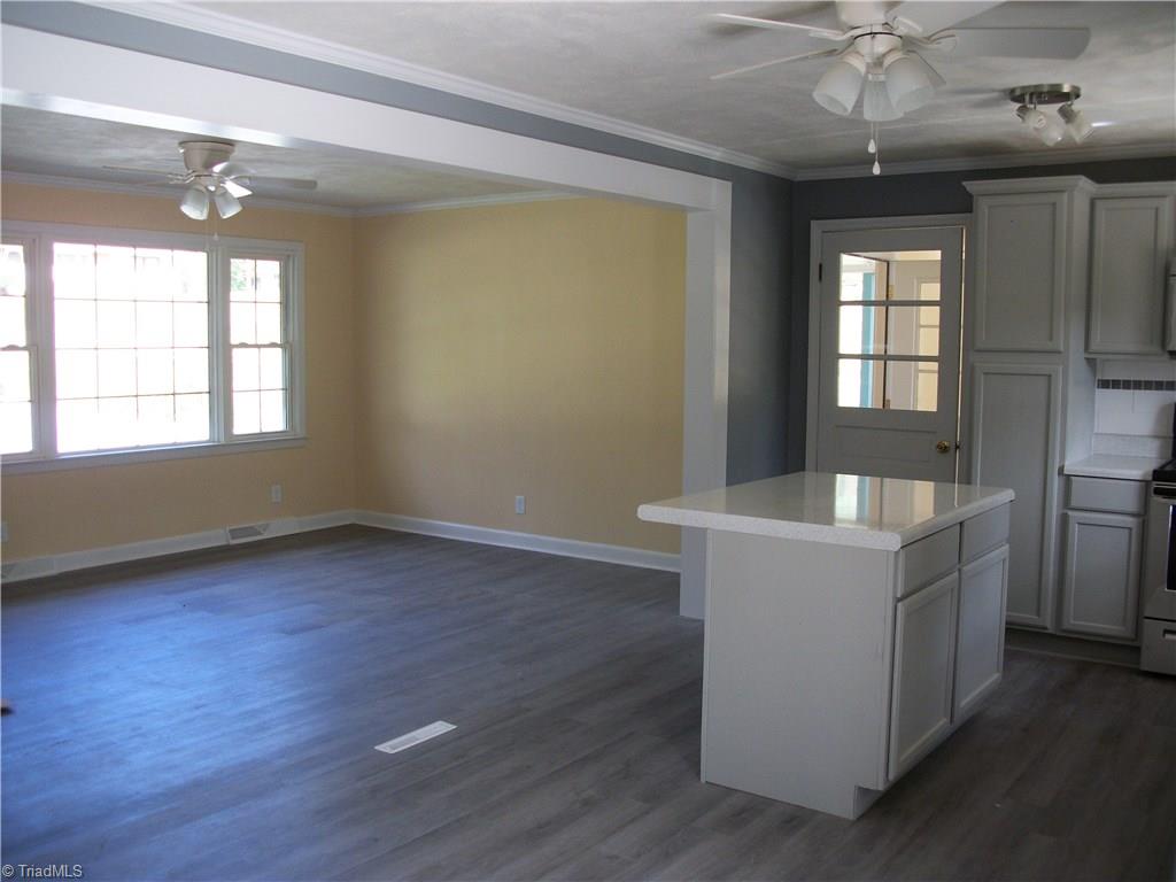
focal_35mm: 32
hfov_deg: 56.8
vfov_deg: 44.2
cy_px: 441
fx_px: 1087
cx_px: 588
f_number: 2.9
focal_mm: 5.7
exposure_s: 1/40
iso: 80
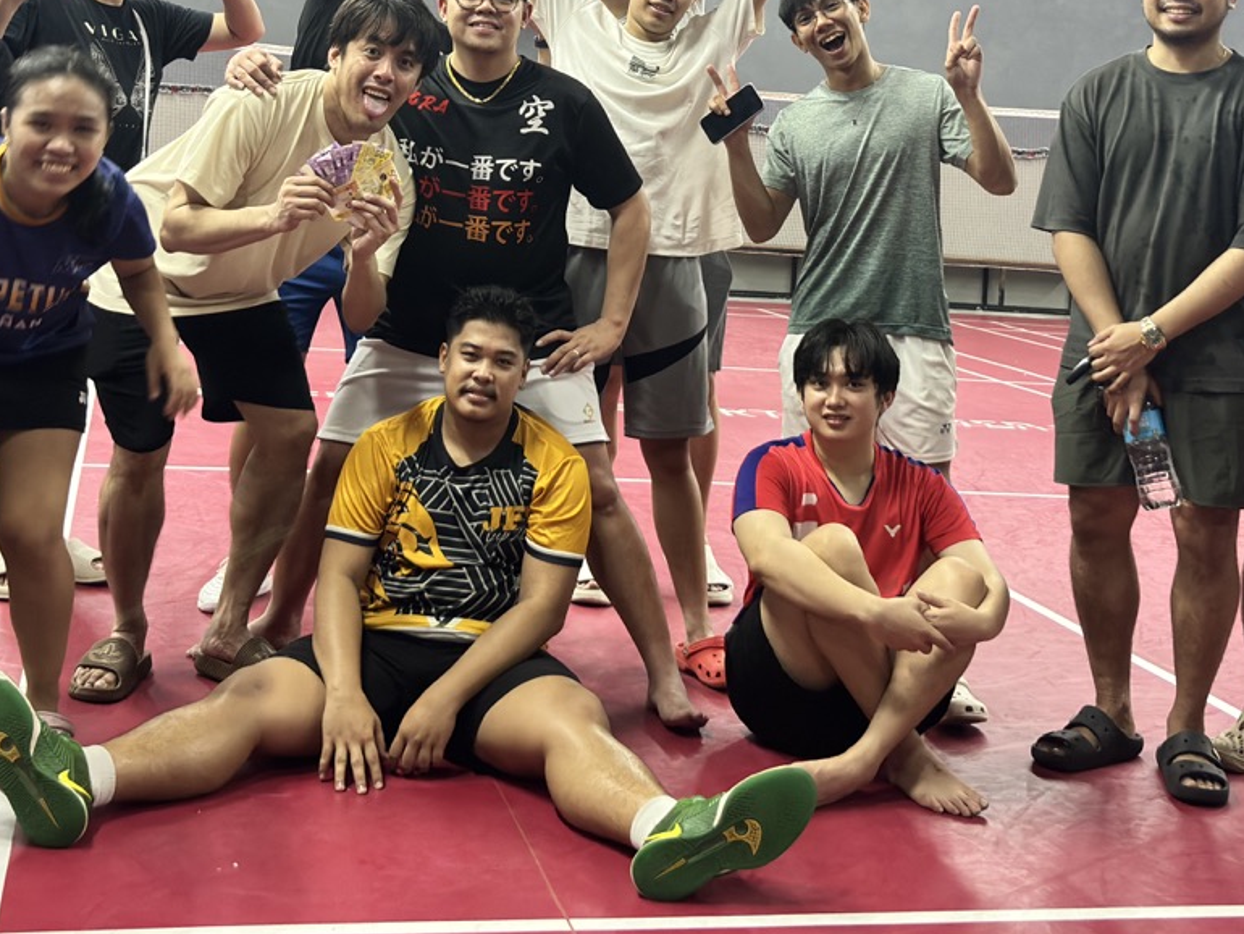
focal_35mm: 54
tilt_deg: +2.3
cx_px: 611
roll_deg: -4.8
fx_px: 1941
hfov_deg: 35.5
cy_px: 120
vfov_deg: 26.3
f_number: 1.6
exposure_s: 1/40
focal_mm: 5.96
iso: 320
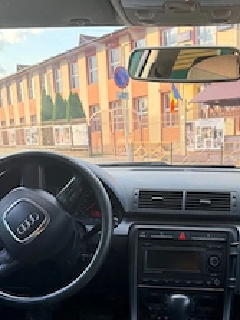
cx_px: 154
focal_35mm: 43
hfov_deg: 33.4
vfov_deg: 42.6
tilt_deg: -13.5
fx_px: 398
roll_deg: +1.2
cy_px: 237
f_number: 1.78
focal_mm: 6.76
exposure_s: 1/339
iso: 80
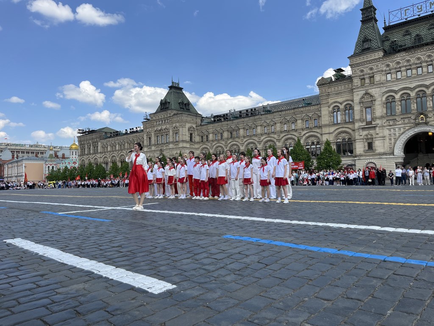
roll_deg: +1.5
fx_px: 326
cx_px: 217
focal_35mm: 26
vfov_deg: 53.1
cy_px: 163
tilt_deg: +3.6
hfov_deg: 67.3
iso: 50
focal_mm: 5.1
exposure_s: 1/2899
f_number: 1.6
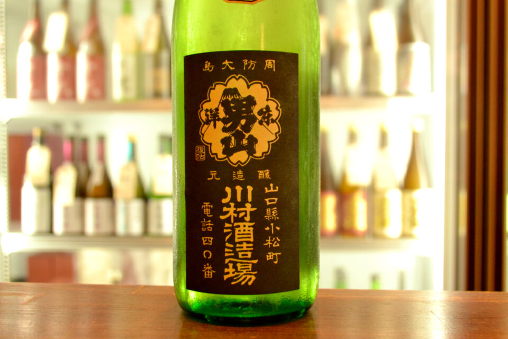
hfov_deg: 49.6
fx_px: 550
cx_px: 254
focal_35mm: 39
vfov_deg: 34.2
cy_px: 170
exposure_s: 1/100
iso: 1600
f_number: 4.5
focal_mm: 26
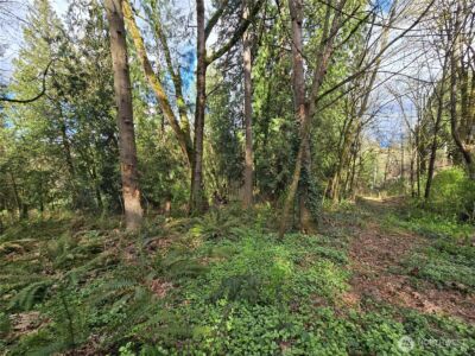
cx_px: 238
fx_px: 178
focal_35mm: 13
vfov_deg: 89.9
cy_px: 178
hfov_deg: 106.2
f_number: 2.2
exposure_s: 1/2000
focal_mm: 2.2
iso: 160
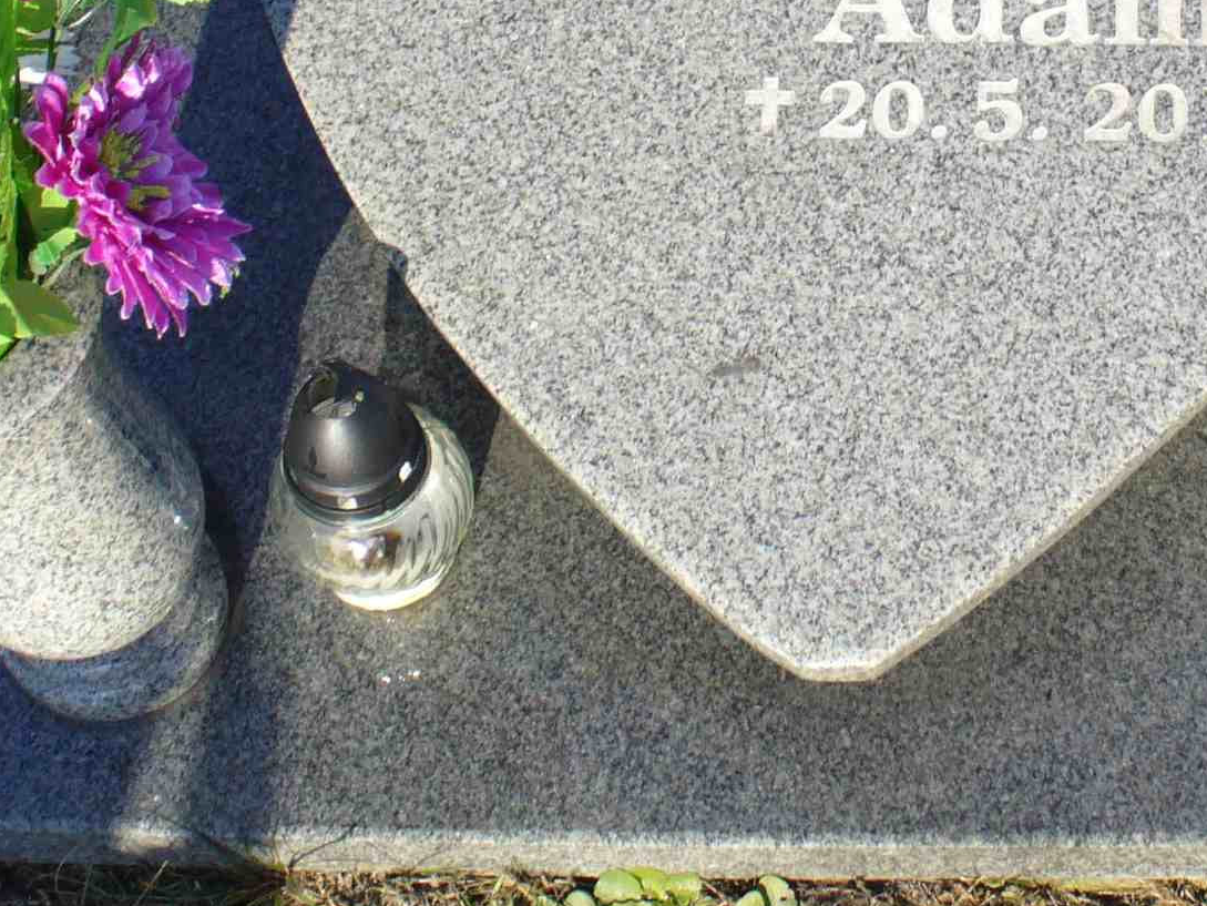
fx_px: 3034
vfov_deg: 16.7
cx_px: 972
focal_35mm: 87
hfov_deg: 22.2
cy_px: 48
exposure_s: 1/160
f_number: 5.6
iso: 80
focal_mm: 6.1
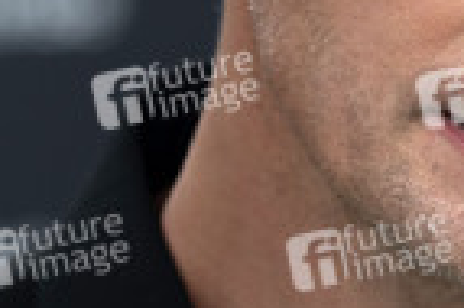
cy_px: 10
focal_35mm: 630
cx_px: 414
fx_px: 8111
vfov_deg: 2.2
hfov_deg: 3.3
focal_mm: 200
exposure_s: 1/200
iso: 400
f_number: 4.5
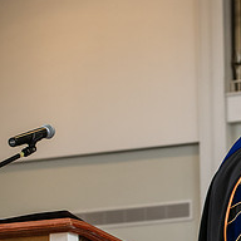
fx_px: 1520
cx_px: 362
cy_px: 179
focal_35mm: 193
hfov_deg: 8.8
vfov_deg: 9.1
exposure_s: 1/200
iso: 1600
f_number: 4.5
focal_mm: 75
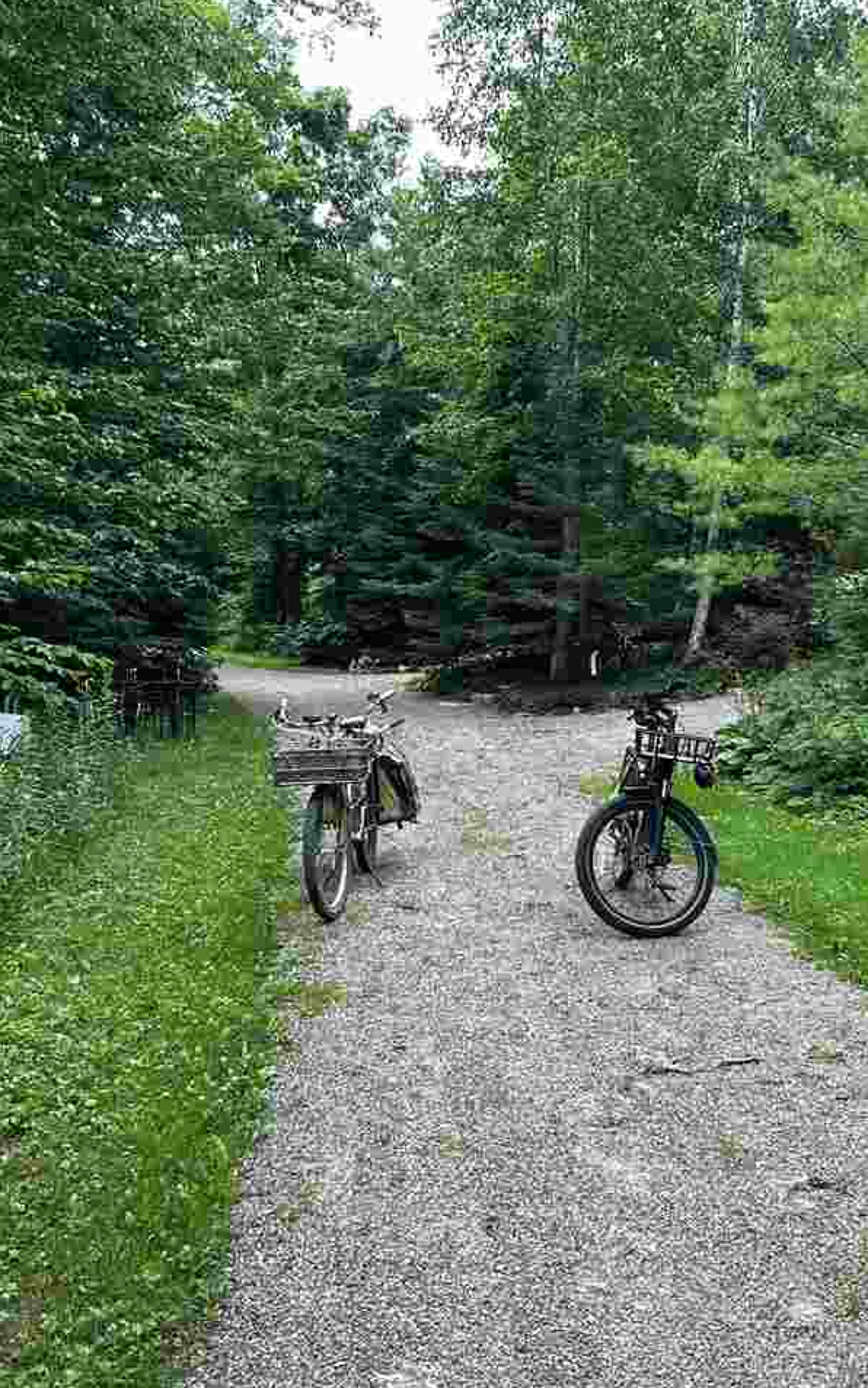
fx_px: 1400
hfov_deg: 34.4
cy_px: 692
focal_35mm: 37
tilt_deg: +1.6
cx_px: 463
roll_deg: +0.0
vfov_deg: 52.7
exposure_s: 1/351
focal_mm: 5.7
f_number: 1.5
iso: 50
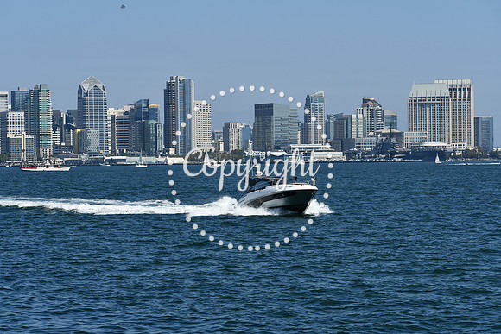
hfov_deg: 15.2
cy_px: 167
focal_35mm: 135
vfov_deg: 10.2
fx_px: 1879
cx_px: 250
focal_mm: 90
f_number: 9
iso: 100
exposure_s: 1/640
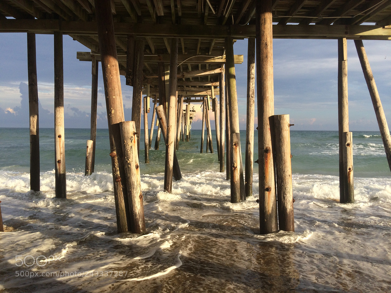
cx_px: 196
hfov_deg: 61.7
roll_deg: +0.0
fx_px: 328
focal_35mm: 29
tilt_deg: -4.6
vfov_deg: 48.2
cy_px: 146
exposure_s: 1/855
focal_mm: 4.15
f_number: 2.2
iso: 32
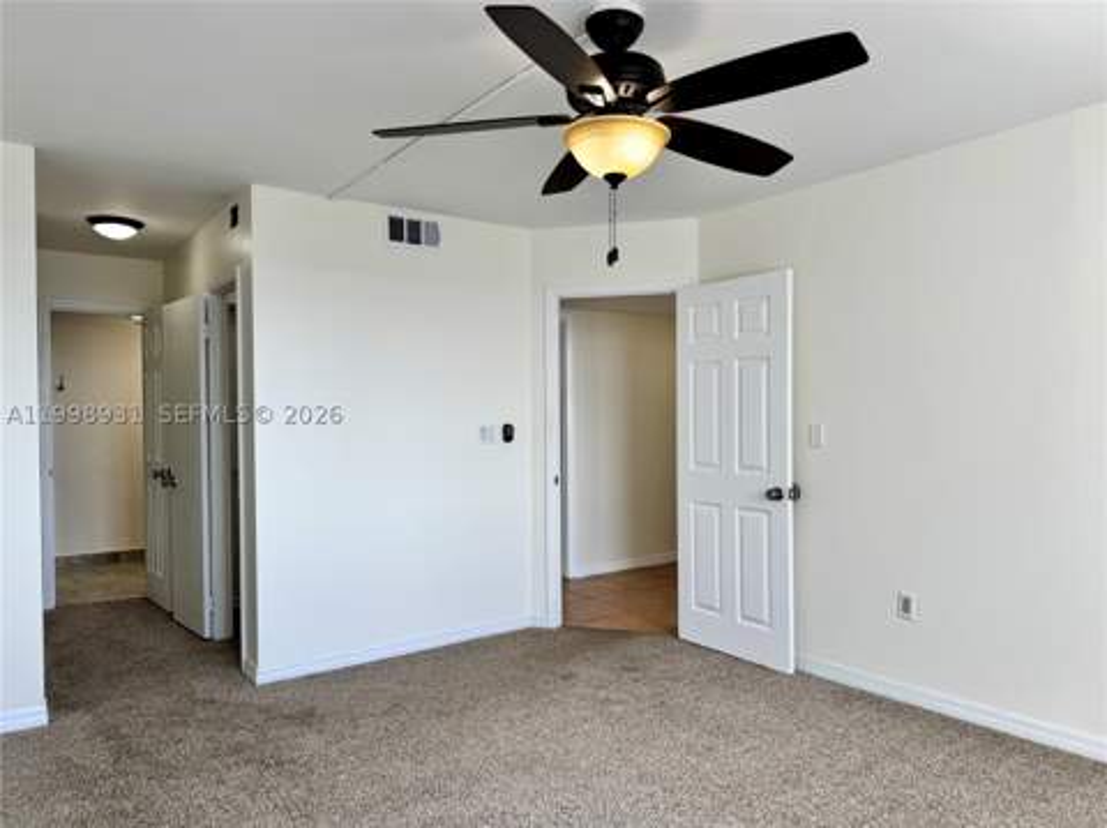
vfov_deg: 56.7
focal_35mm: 24
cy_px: 414
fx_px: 767
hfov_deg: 71.7
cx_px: 554
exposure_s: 1/397
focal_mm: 6.76
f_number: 1.78
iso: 80
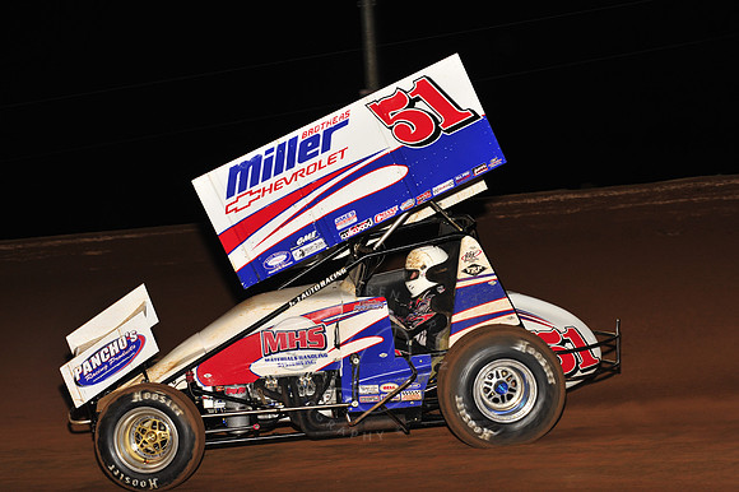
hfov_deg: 22.2
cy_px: 246
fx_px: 1887
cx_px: 370
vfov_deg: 14.8
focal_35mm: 92
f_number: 8
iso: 1000
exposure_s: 1/320
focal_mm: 92
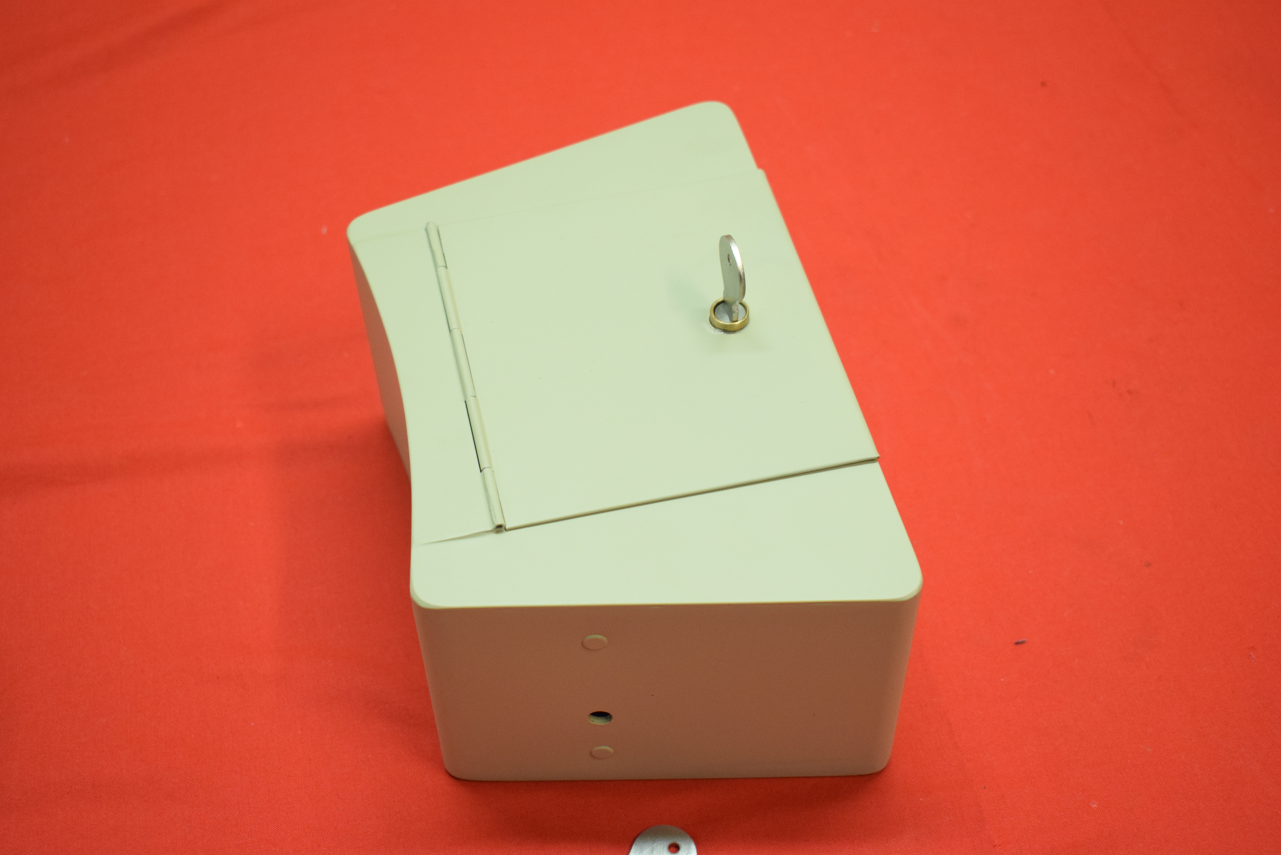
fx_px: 1815
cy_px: 428
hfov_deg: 38.9
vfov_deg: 26.5
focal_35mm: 51
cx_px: 640
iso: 1600
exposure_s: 1/125
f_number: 5
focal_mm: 34
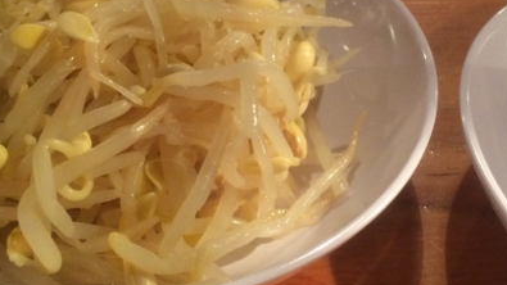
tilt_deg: -39.8
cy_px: 93
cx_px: 305
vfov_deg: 21.4
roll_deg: -4.7
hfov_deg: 37.1
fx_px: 753
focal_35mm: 56
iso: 320
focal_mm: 4.15
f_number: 2.2
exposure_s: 1/33
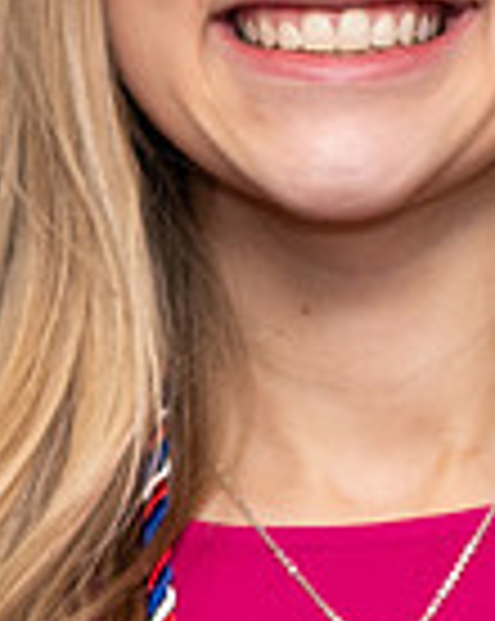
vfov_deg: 3.0
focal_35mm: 647
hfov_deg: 2.4
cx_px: 18
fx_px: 11875
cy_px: 680
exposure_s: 1/160
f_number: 4
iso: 100
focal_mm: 50
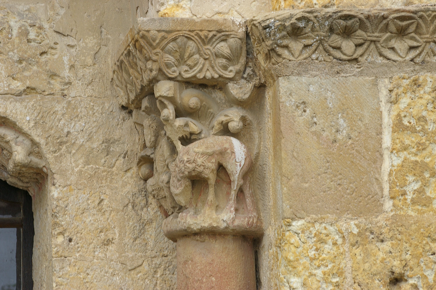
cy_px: 145
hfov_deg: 10.3
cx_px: 218
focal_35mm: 200
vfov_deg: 6.9
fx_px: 2414
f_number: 6.7
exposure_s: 1/125
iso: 200
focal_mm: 133
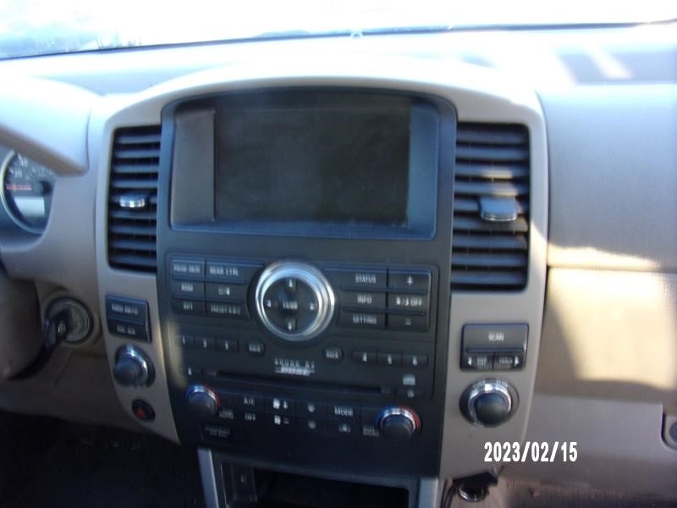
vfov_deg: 56.8
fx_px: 469
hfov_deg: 71.6
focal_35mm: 24
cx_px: 338
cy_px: 254
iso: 168
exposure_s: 1/34
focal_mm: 4.3
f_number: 3.3
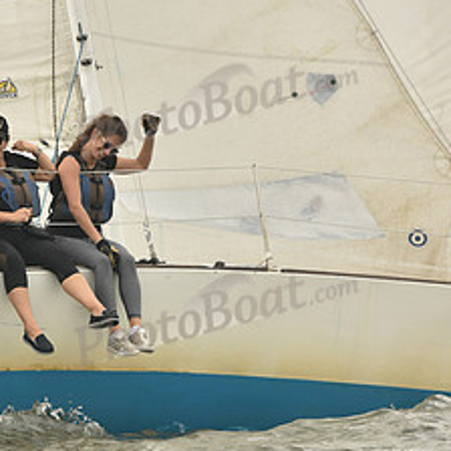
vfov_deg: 4.8
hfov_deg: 4.8
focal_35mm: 363
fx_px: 5351
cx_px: -28
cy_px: 239
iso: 320
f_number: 4.5
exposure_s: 1/1600
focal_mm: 165
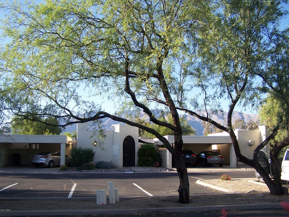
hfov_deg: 49.0
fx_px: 317
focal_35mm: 38
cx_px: 144
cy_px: 108
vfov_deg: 37.7
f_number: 2.8
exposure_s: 1/400
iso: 80
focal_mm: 6.3
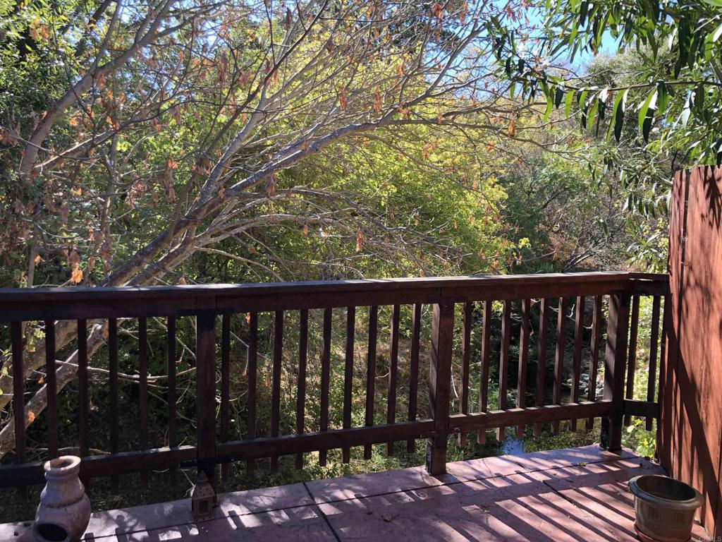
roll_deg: -1.9
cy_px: 271
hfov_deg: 63.4
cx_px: 361
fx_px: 584
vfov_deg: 49.7
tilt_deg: -6.8
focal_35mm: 28
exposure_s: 1/173
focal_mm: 4
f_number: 1.8
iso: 20
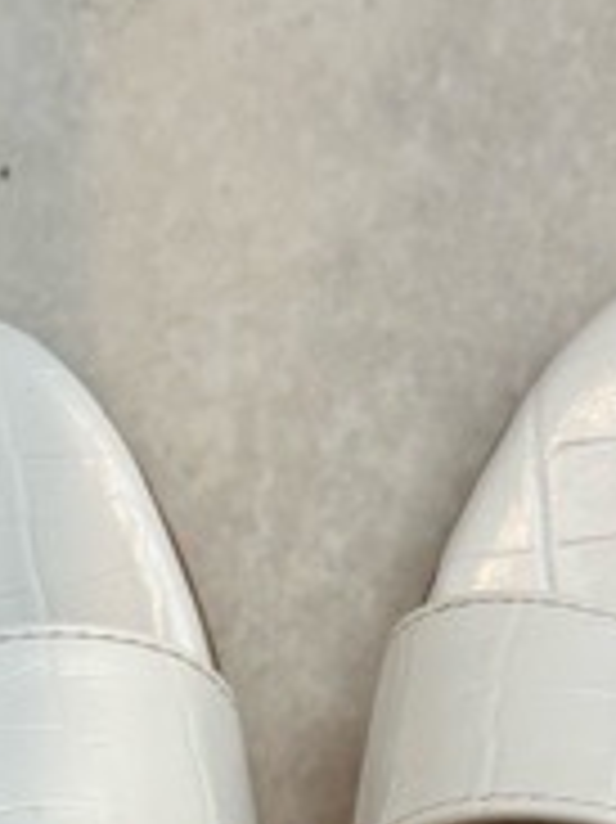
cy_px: 1414
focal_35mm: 142
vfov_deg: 12.8
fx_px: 3373
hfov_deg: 10.4
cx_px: 310
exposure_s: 1/50
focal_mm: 5.96
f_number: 1.6
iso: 100
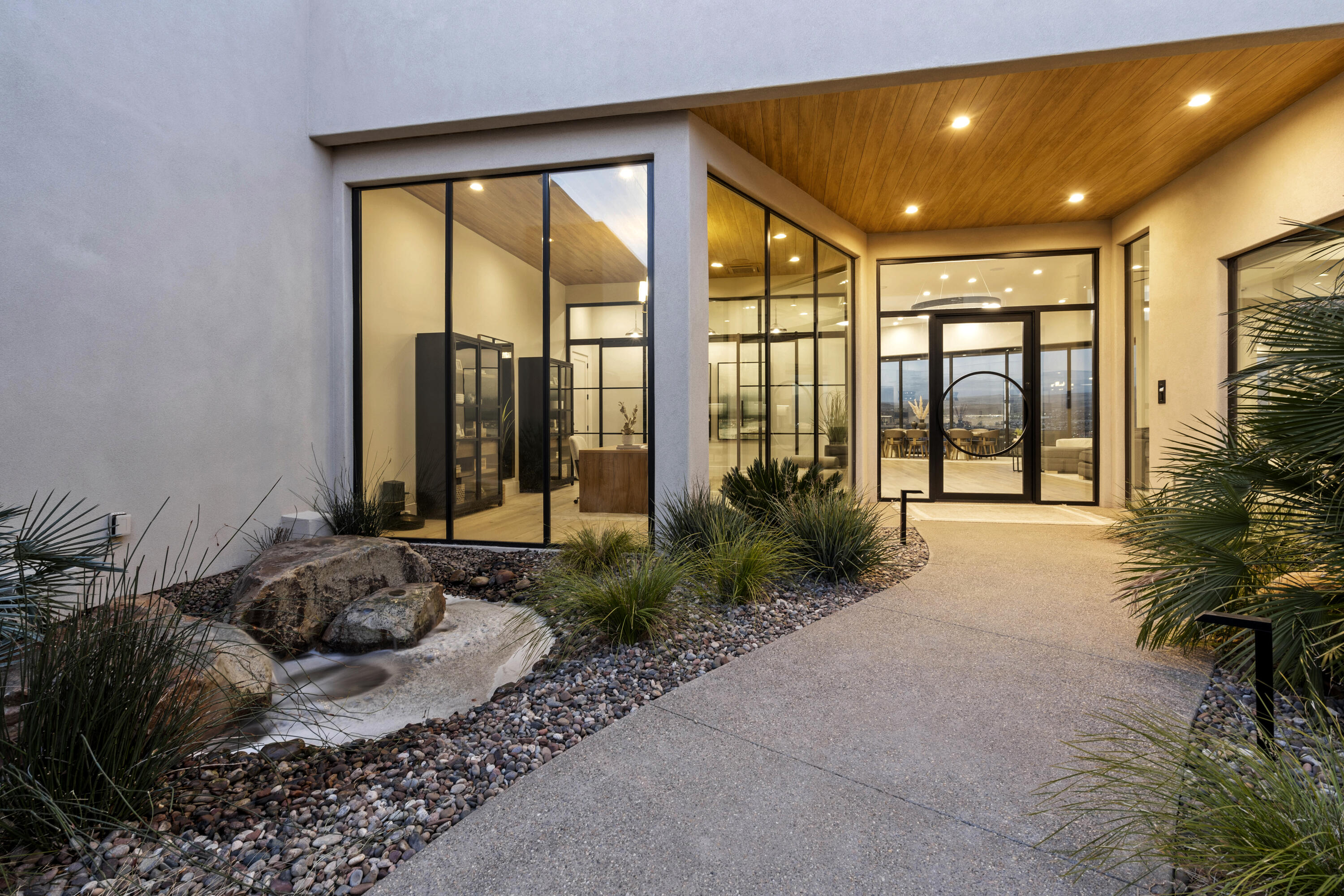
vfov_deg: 73.7
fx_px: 597
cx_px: 672
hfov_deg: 96.7
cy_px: 448
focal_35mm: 16
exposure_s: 13
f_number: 10
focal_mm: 16
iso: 125
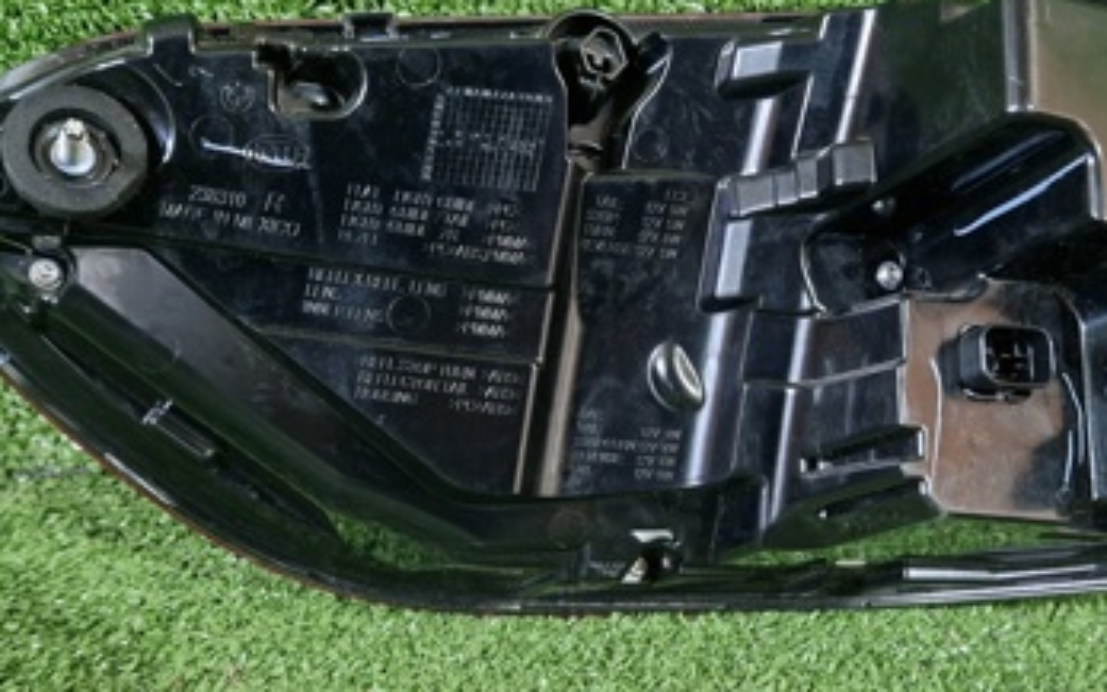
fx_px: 1358
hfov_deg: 43.6
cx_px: 762
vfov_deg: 28.5
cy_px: 446
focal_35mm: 45
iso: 500
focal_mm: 5.4
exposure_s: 1/50
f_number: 1.8
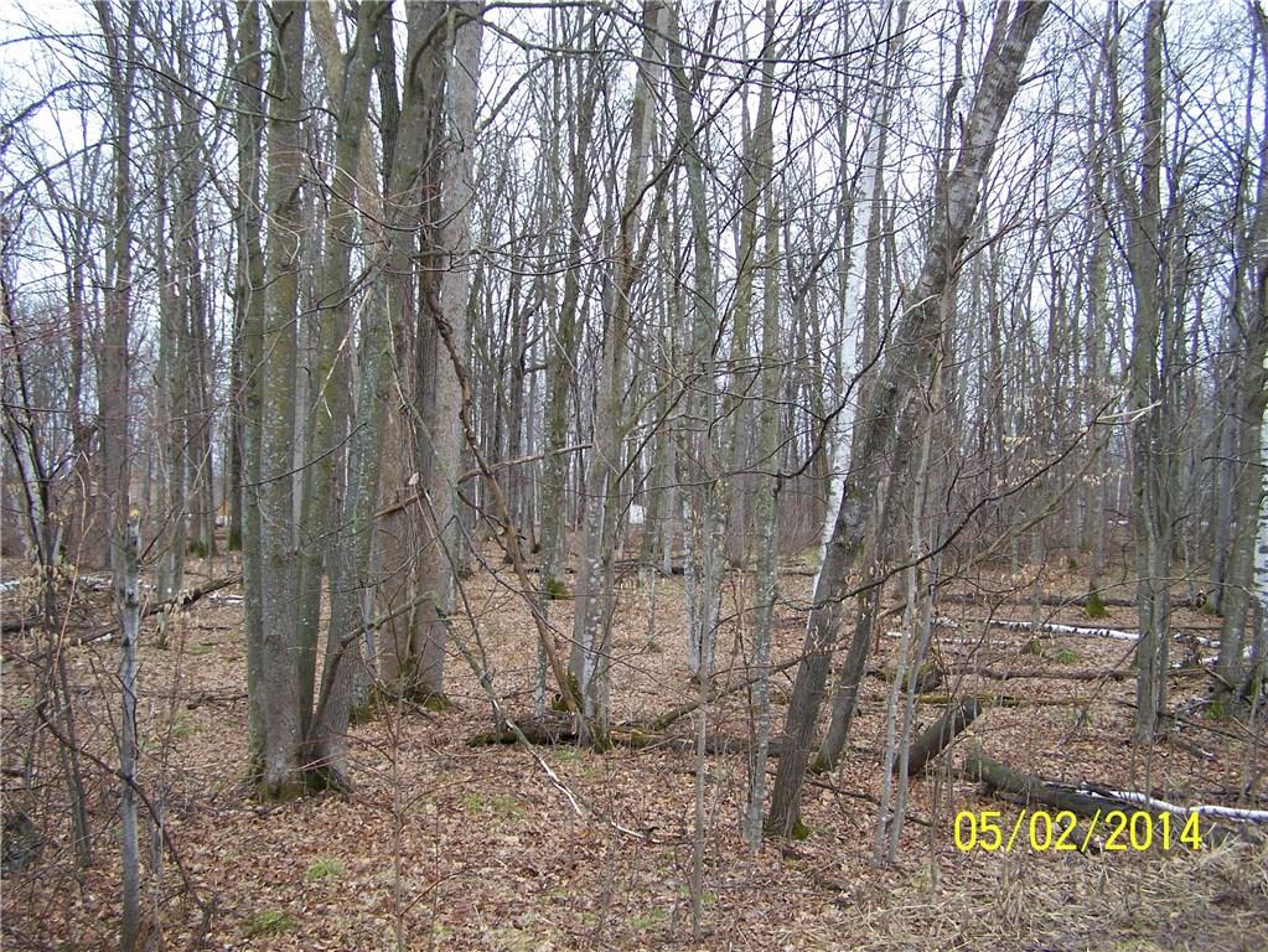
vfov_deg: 37.7
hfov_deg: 49.0
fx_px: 1392
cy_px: 476
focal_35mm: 38
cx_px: 634
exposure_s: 1/160
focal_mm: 6.3
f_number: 2.8
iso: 100
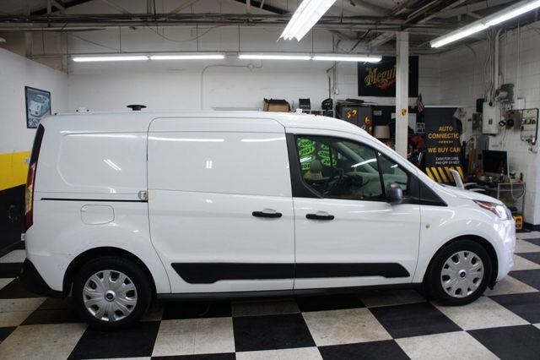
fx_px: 405
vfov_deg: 47.9
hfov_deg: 67.4
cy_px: 180
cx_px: 270
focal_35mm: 27
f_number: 4
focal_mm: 18
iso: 200
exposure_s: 1/40
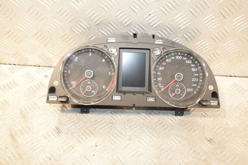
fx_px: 269
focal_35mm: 39
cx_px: 124
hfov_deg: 49.6
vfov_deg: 34.2
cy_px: 82
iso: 1600
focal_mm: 26
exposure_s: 1/200
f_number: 5.6
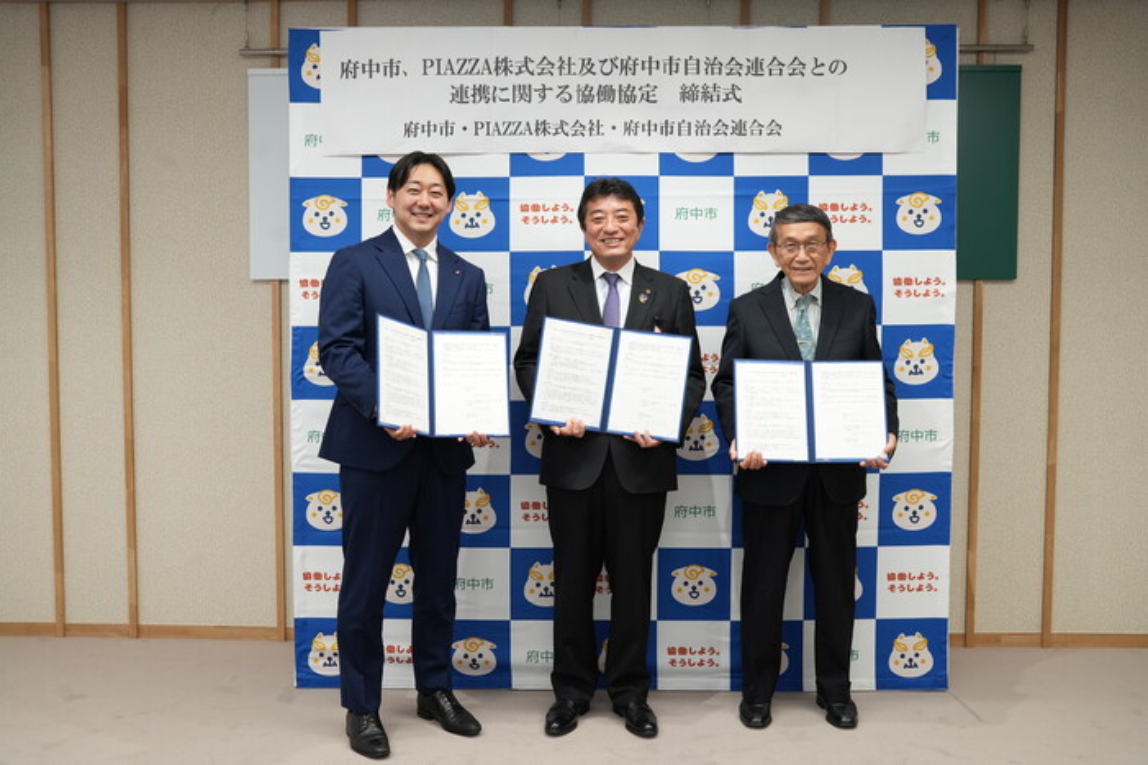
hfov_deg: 54.3
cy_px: 382
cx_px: 574
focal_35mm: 35
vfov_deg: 37.7
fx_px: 1119
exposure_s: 1/100
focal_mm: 35.1
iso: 1250
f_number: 6.3
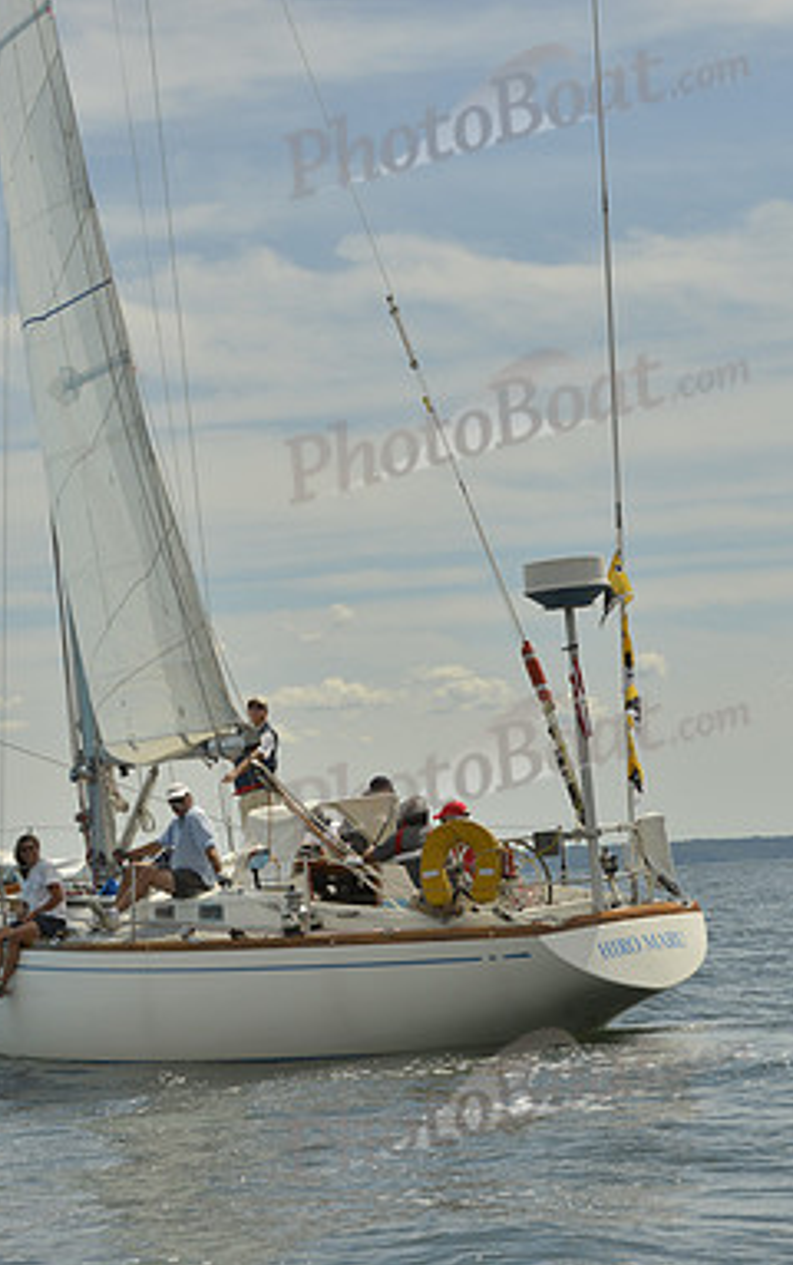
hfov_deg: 12.1
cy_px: 636
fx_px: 3728
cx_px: 116
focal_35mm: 108
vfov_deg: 19.3
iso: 200
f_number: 9
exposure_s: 1/1000
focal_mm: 70
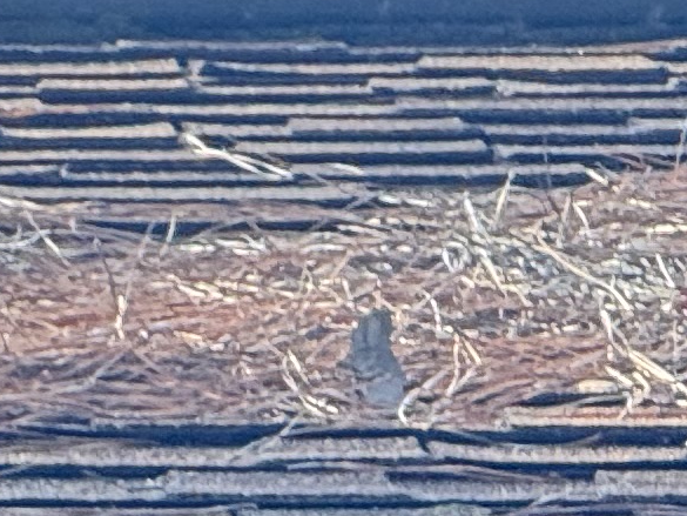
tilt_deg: +9.1
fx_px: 16416
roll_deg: -0.9
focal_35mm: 827
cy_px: 1376
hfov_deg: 2.4
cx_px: -1444
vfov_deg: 1.8
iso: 64
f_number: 2.8
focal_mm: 15.66
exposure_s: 1/99
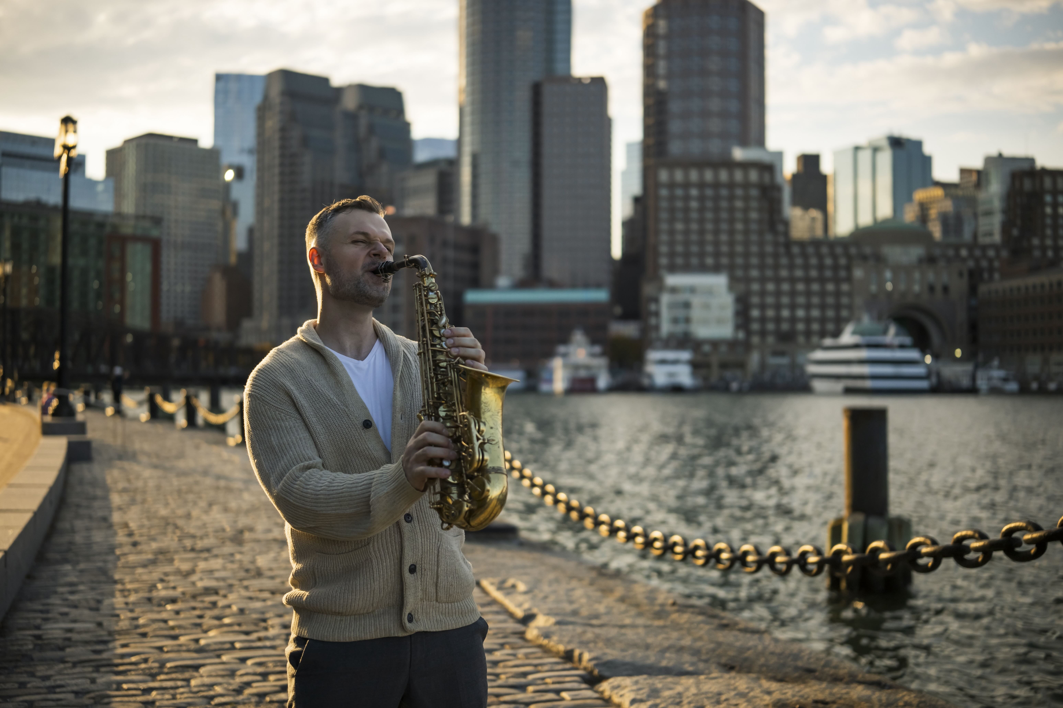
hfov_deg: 47.9
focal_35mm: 40
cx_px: 532
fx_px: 1196
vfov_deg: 33.0
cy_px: 354
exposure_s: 1/6400
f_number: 1.2
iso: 100
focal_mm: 27
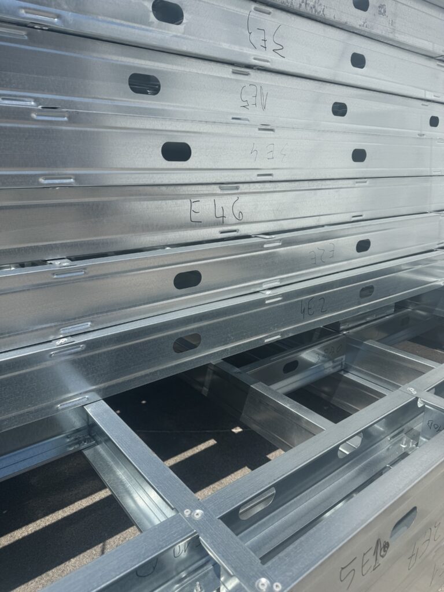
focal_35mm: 24
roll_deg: +2.0
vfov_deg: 71.6
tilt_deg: -16.8
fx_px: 410
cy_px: 296
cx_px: 222
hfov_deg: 56.8
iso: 80
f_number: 1.78
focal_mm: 6.76
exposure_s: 1/7092
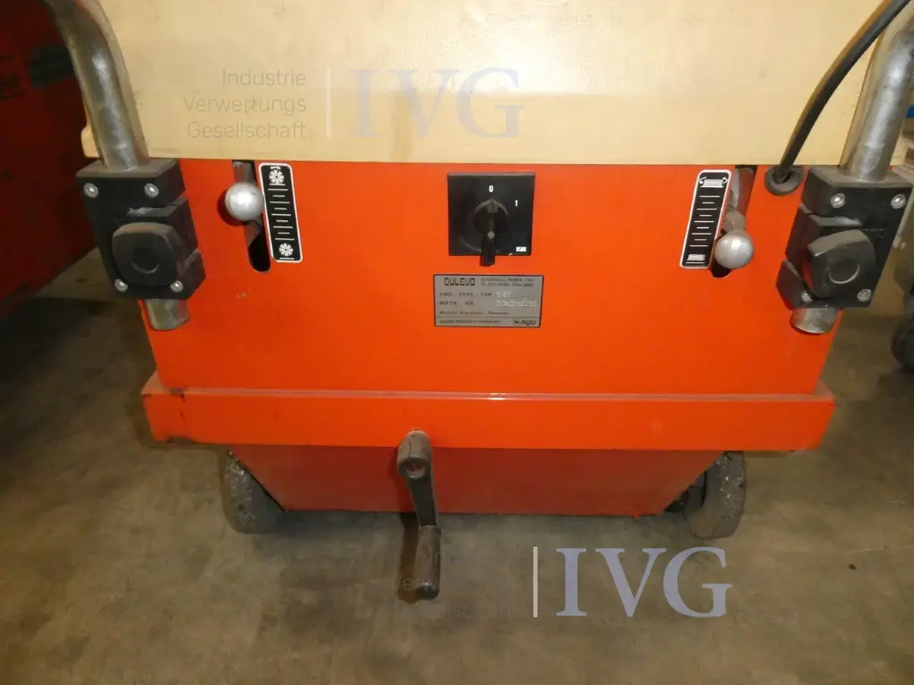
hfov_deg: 71.6
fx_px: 634
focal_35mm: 24
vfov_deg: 56.8
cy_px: 342
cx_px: 457
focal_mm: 4.3
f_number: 3.3
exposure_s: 1/60
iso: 800
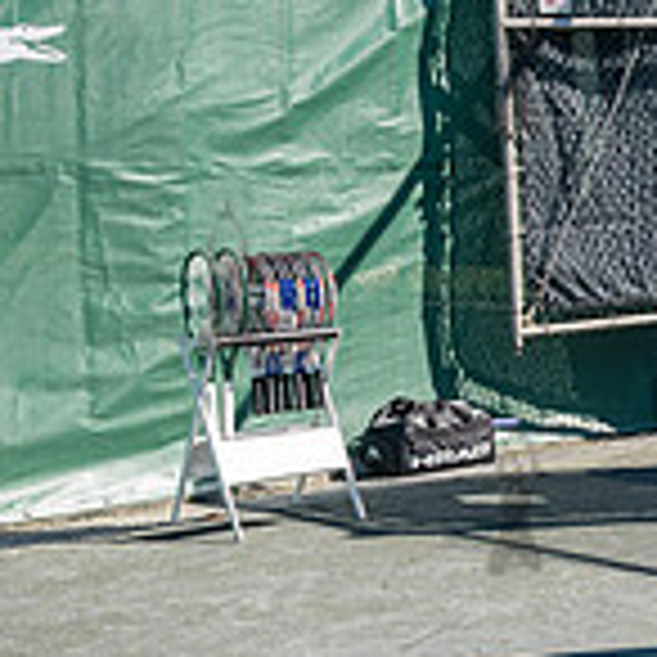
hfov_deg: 15.7
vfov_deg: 17.7
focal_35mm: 98
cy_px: 277
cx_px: 1094
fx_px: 2104
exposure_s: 1/400
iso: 200
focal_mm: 29
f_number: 5.6
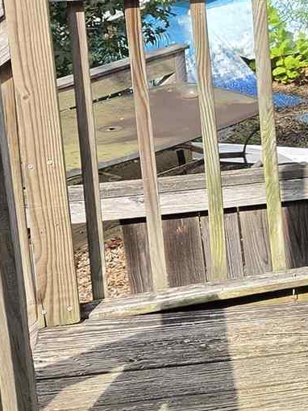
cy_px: -4
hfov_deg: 12.2
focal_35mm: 104
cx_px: 666
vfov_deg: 18.4
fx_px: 1235
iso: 80
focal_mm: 5.4
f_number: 1.8
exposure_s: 1/2828
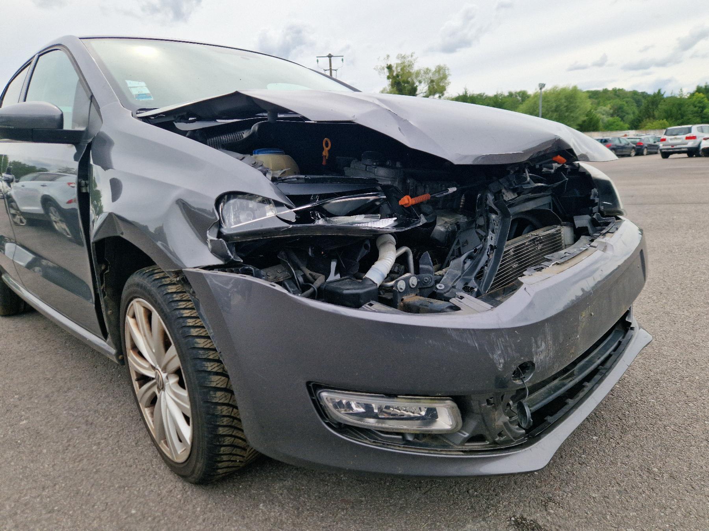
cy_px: 266
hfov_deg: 73.9
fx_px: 471
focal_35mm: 23
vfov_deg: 58.9
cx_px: 354
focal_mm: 5.4
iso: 50
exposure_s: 1/714
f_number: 1.8
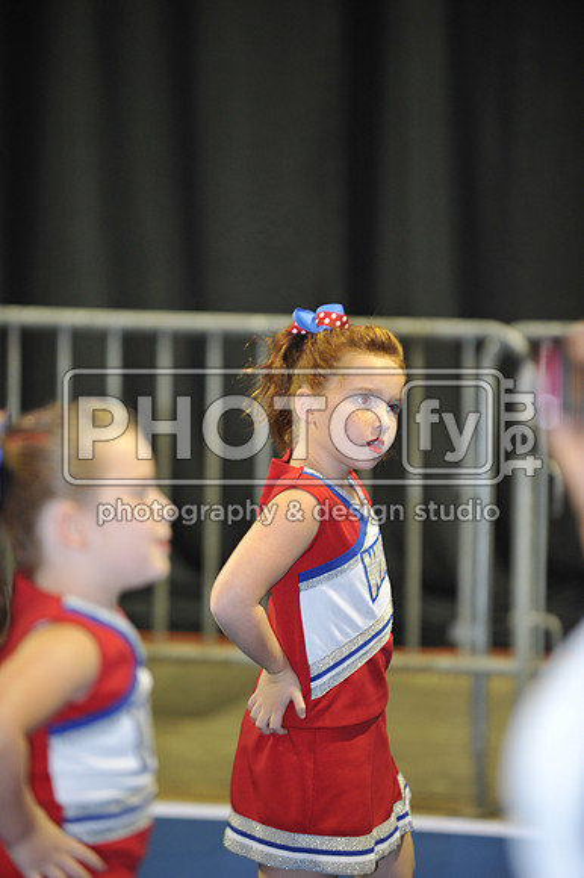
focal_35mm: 200
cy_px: 439
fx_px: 4872
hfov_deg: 6.9
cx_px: 292
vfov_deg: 10.3
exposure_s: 1/60
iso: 1600
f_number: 2.8
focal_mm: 200
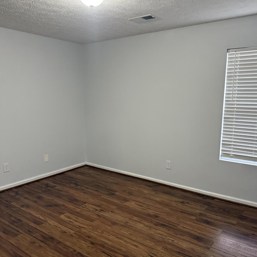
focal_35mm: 29
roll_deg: -0.8
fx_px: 244
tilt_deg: -9.1
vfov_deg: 55.5
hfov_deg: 55.6
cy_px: 140
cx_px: 131
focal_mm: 6.76
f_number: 1.78
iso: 400
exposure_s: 1/60
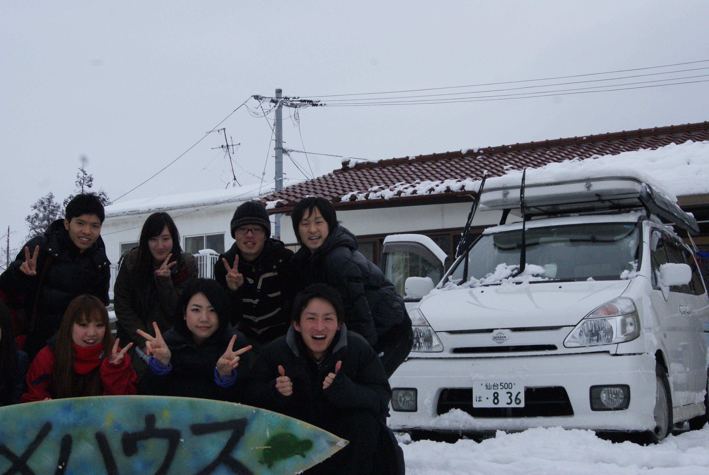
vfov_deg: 25.8
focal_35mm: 52
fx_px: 1035
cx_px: 354
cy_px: 238
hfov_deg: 37.8
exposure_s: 1/800
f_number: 13
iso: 800
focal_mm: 35
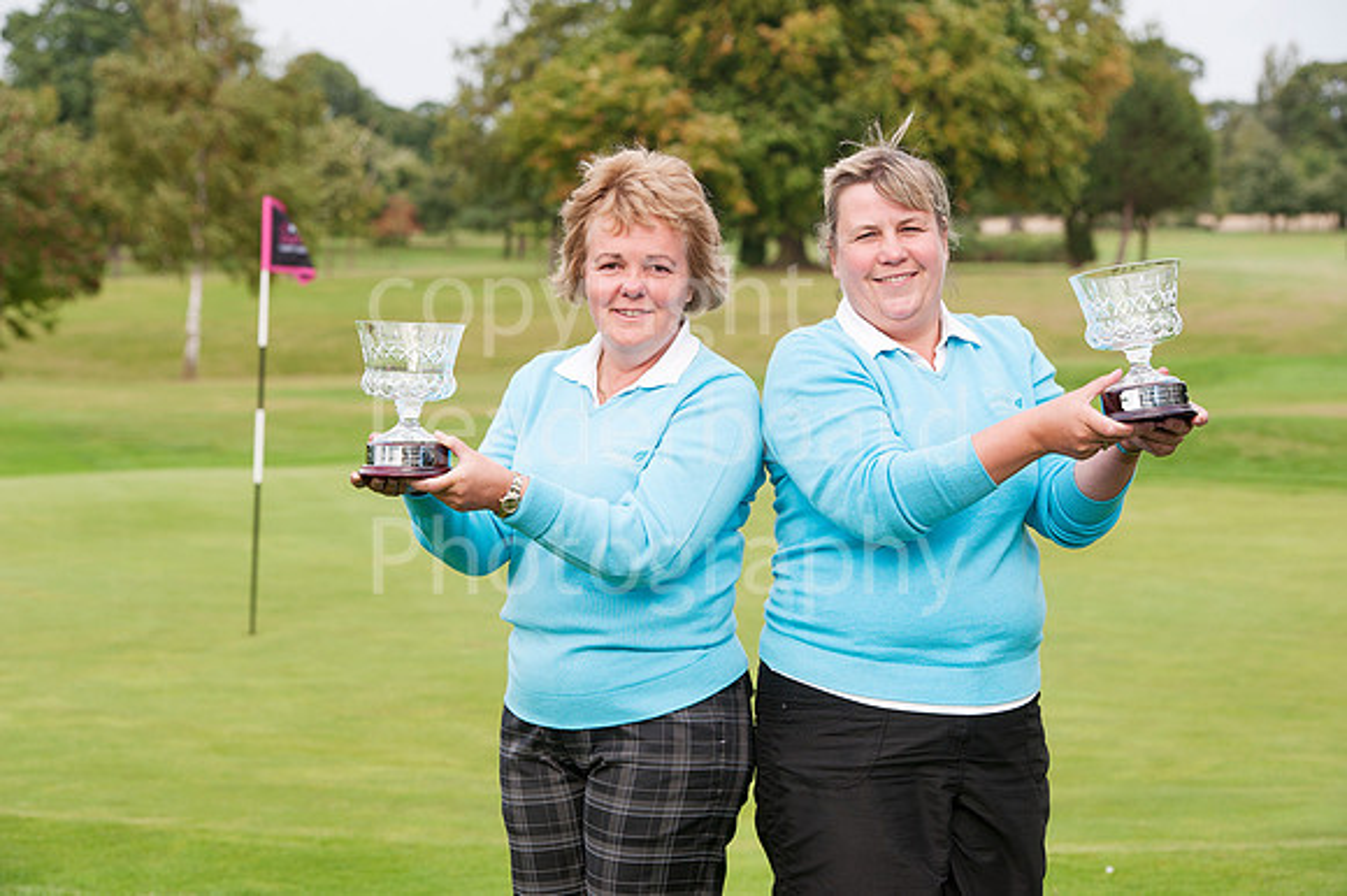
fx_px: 4188
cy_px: 448
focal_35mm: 112
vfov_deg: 12.2
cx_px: 674
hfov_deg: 18.3
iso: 400
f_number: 8
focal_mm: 112
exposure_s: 1/250
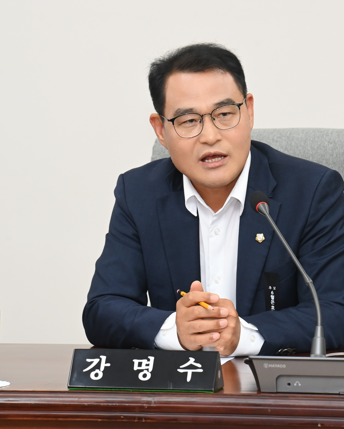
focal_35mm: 170
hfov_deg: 9.1
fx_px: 2164
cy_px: 215
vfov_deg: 11.4
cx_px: 210
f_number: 6.3
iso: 2500
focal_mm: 120
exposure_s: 1/250
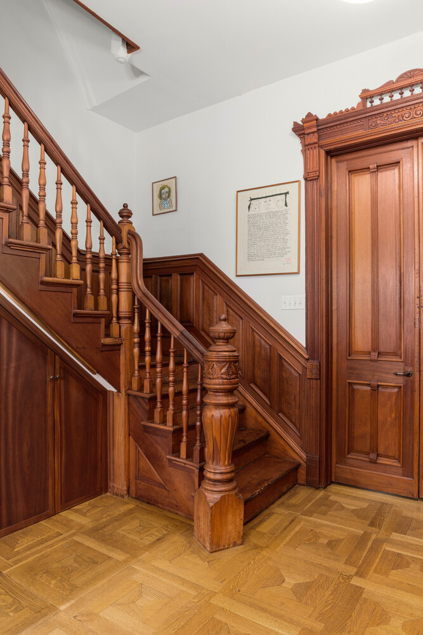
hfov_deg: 55.1
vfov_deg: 76.1
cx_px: 212
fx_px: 405
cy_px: 318
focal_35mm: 23
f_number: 11
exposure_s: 4
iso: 640
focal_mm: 23
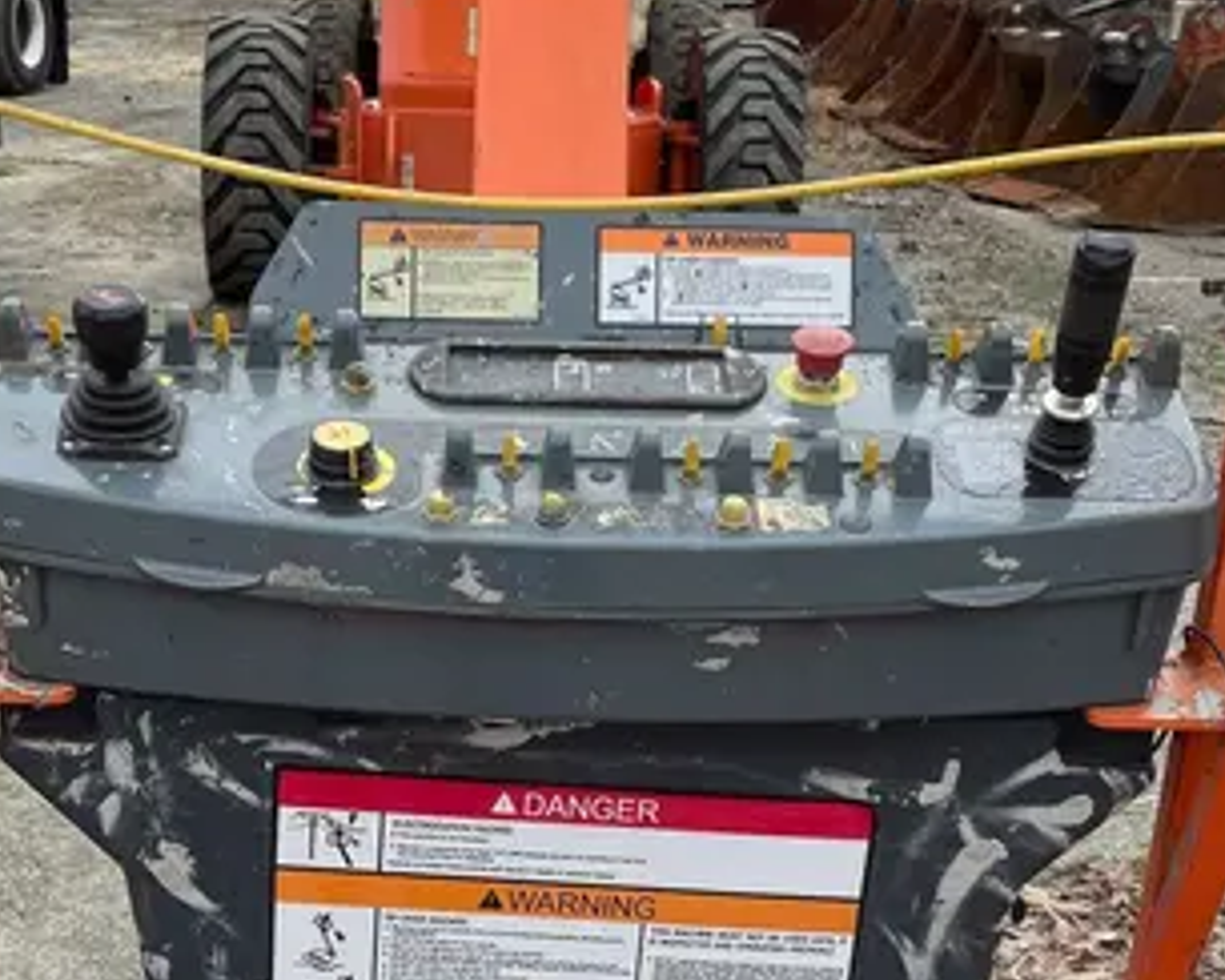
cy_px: 934
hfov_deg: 30.9
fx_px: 2212
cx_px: 490
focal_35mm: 61
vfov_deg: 24.1
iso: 32
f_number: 1.6
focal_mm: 4.2
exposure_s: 1/1350
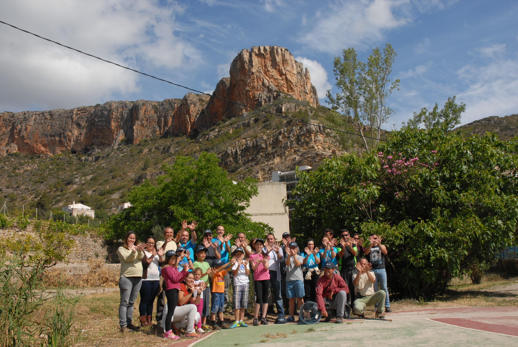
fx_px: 519
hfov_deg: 53.1
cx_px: 259
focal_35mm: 36
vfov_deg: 37.0
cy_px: 174
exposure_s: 1/640
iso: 400
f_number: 10
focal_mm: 24
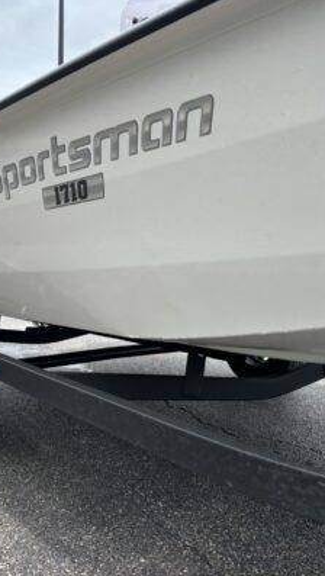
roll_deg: +2.3
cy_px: 287
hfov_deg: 31.2
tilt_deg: -2.7
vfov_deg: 52.7
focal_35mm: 38
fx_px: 581
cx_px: 133
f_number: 1.6
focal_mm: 5.96
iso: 50
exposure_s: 1/1845
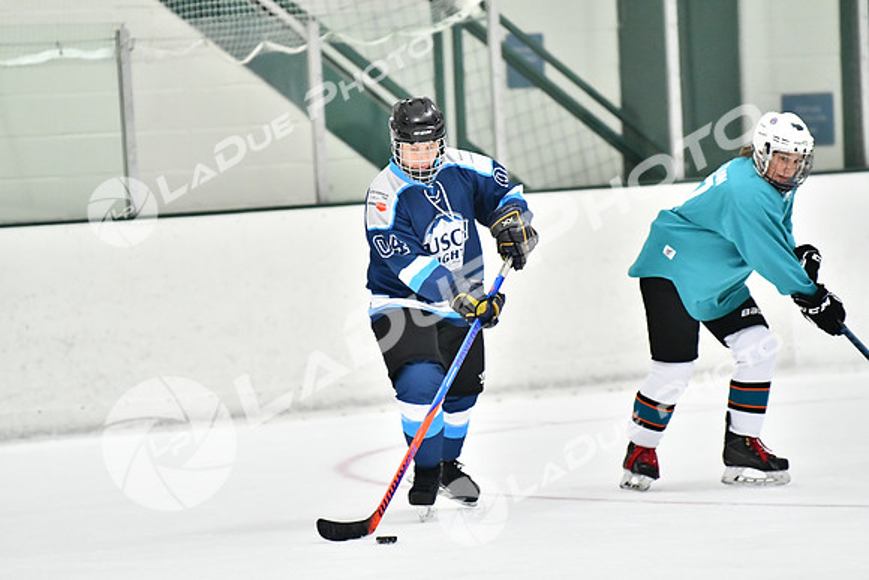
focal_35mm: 285
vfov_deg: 4.8
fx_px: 6881
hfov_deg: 7.2
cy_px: 290
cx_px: 434
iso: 6400
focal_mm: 190
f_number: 2.8
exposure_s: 1/1250
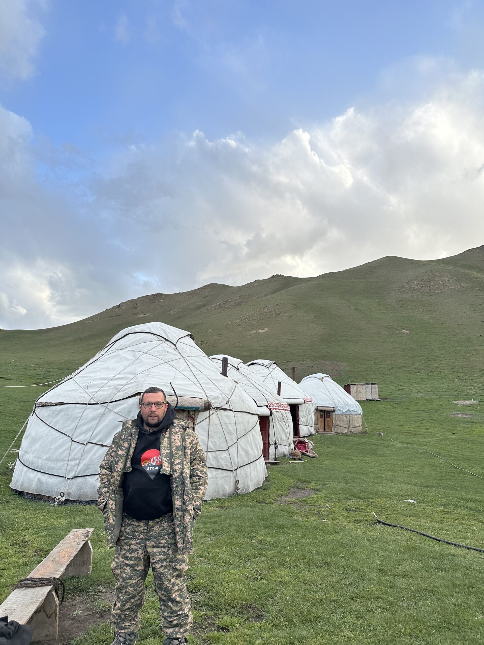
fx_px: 447
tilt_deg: +12.2
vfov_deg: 71.6
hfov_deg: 56.8
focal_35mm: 24
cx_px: 242
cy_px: 322
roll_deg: +0.4
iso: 80
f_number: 1.78
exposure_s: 1/918
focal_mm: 6.86
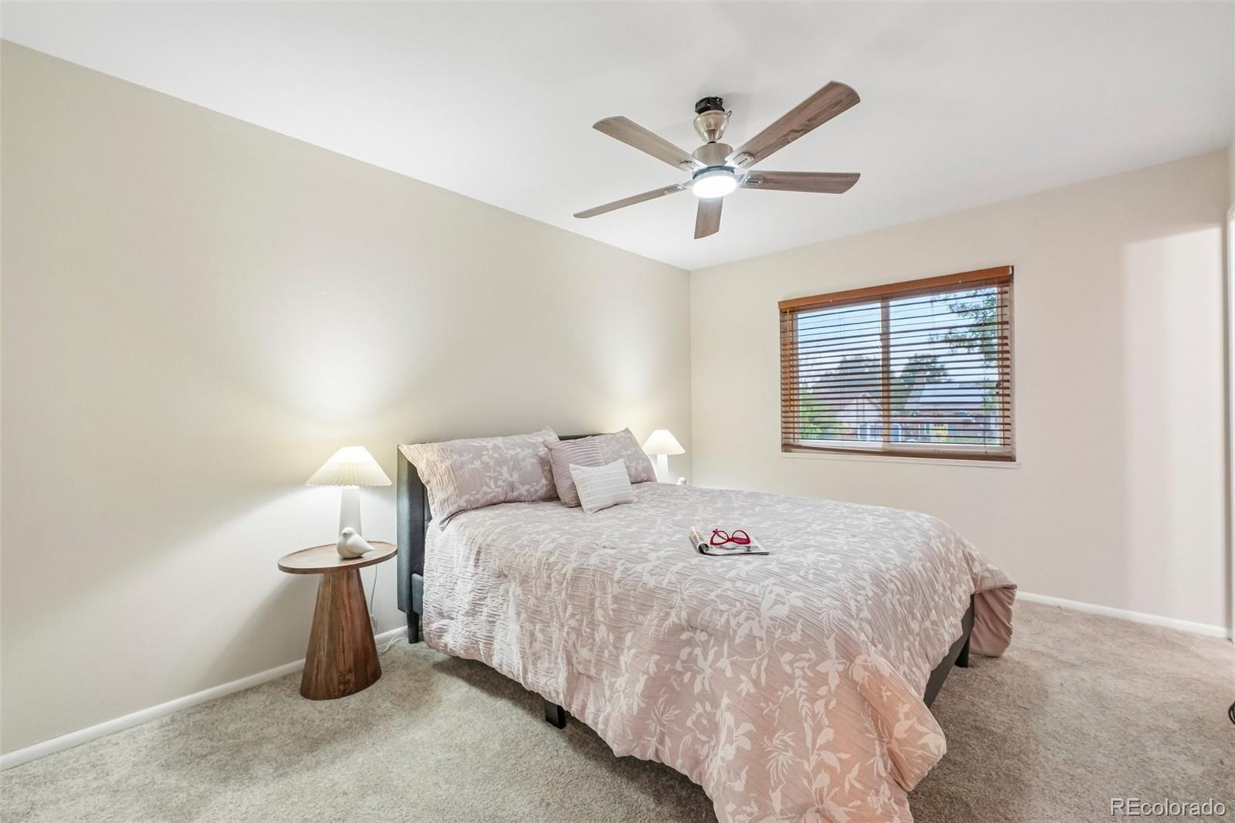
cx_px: 618
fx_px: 514
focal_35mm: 15
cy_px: 412
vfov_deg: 77.3
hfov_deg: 100.4
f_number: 8
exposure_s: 1/20
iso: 800
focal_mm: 10
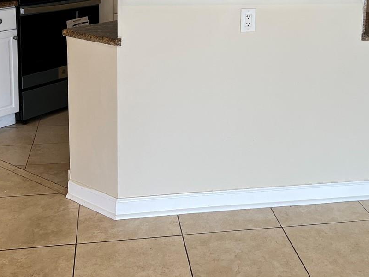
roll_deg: -0.9
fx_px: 554
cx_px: 209
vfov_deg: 26.6
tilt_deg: -9.3
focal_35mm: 52
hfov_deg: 36.8
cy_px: 4
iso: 64
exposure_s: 1/120
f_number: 1.5
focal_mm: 5.7
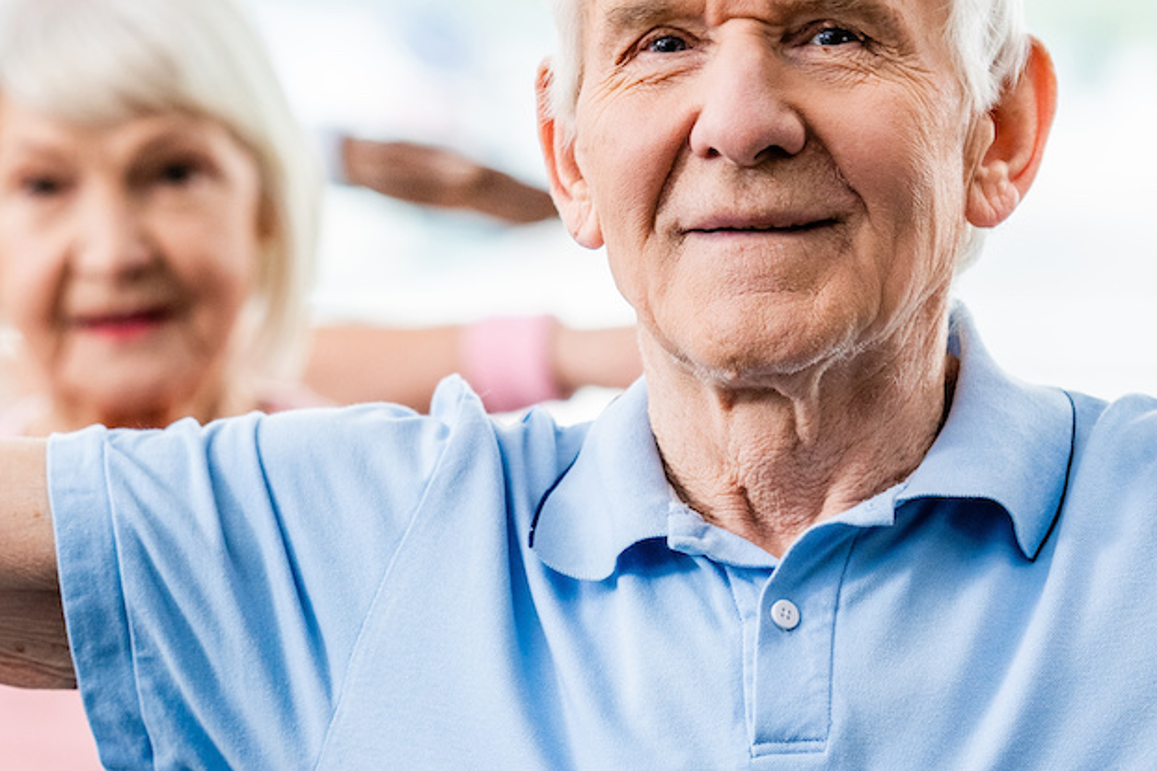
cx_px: -78
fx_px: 9705
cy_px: 440
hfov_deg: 6.8
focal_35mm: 302
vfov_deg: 4.6
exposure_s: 1/200
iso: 500
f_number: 3.2
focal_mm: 125
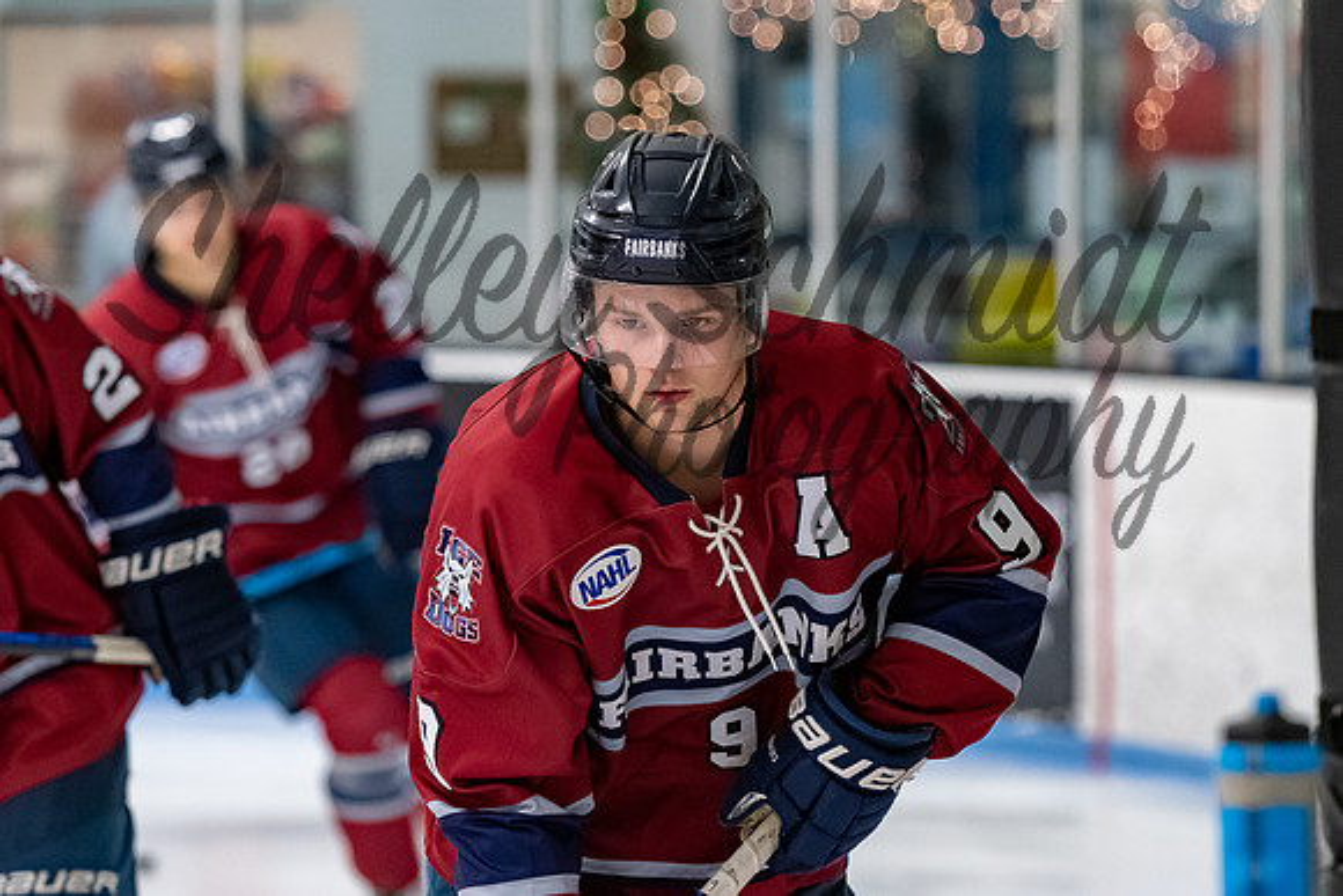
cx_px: 795
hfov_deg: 8.0
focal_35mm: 258
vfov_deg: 5.3
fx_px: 9623
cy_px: 387
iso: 2000
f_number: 3.2
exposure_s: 1/800
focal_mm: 145
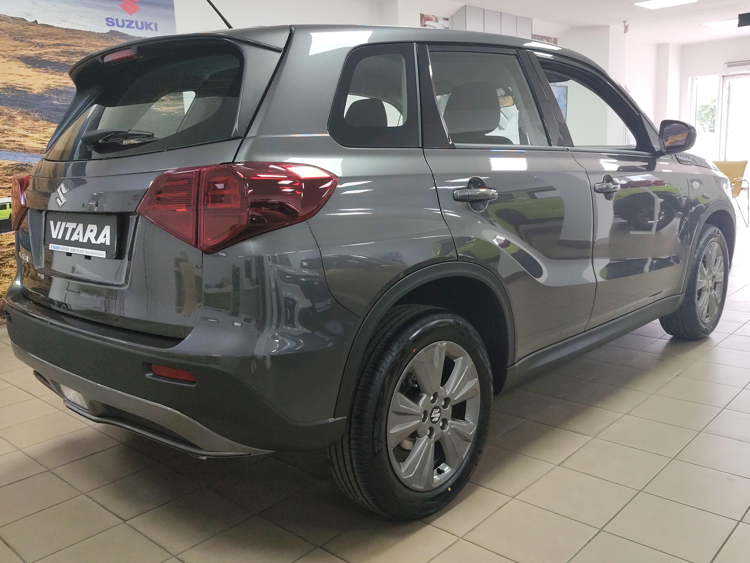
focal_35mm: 30
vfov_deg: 46.8
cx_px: 375
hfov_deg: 60.0
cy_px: 282
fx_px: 650
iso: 250
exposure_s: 1/50
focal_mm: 6.19
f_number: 1.65
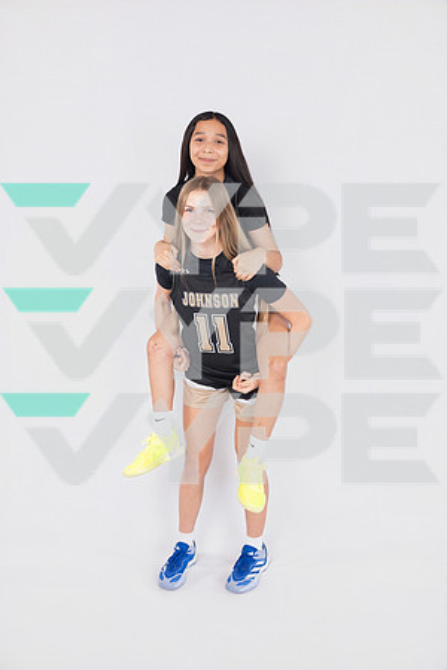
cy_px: 335
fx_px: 665
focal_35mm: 36
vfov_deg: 53.5
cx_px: 224
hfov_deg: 37.2
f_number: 4.5
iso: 160
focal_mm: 35.7
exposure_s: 1/250
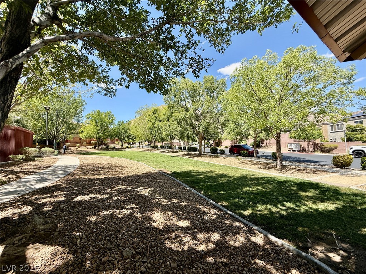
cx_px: 183
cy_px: 137
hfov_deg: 102.1
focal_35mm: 14
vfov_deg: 85.7
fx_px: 148
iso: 50
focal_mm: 2.22
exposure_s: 1/1033
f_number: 2.2
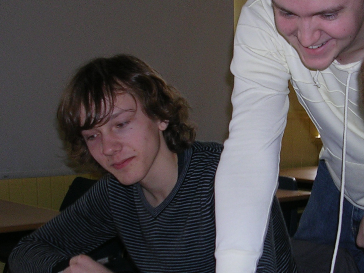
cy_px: 123
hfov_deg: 27.0
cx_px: 277
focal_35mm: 71
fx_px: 747
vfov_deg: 20.7
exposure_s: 1/60.1
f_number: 2.8
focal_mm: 5.8
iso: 50
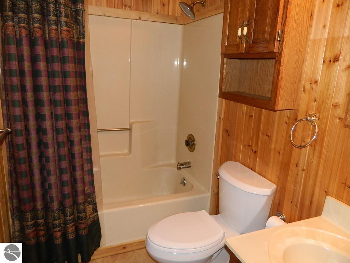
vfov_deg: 54.9
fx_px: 253
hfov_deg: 69.4
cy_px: 132
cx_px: 175
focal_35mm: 25
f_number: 3.1
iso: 200
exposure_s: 1/30
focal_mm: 4.5
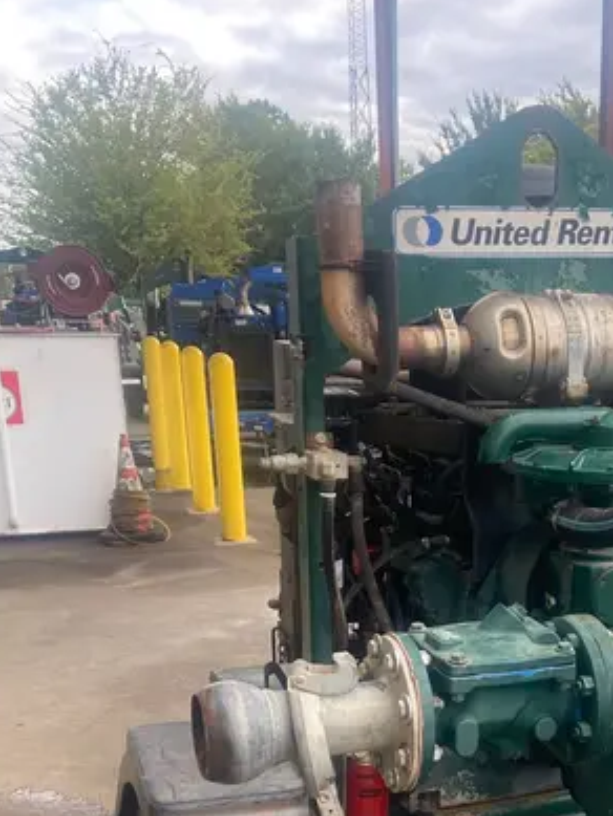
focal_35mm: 49
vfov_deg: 37.1
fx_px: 1156
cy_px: 689
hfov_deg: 29.1
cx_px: 481
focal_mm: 4.25
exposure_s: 1/291
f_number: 1.8
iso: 32
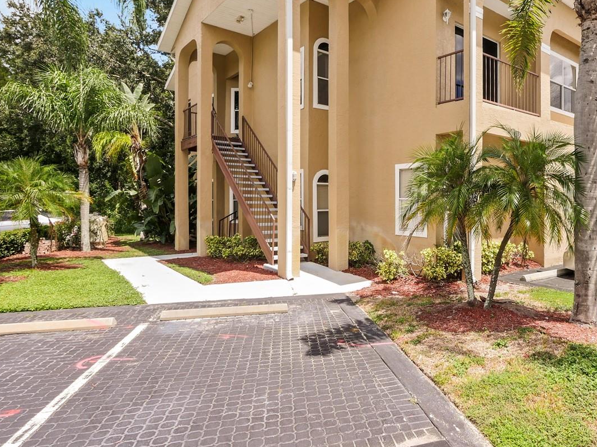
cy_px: 150
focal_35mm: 21
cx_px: 413
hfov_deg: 75.7
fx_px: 362
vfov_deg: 61.9
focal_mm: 7
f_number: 6.3
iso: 200
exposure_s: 1/320
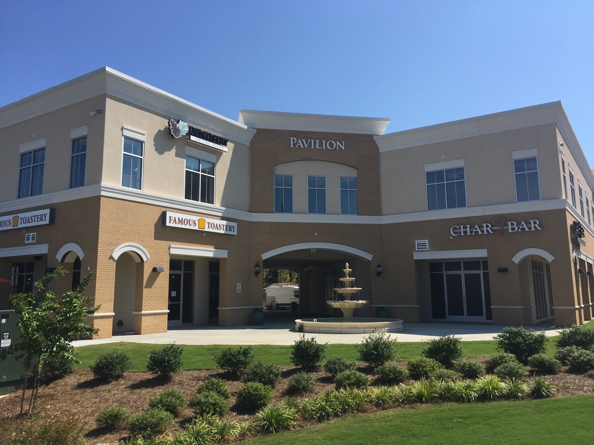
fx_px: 498
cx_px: 297
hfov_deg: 61.7
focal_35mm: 29
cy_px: 222
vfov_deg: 48.2
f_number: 2.2
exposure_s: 1/2198
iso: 32
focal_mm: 4.15
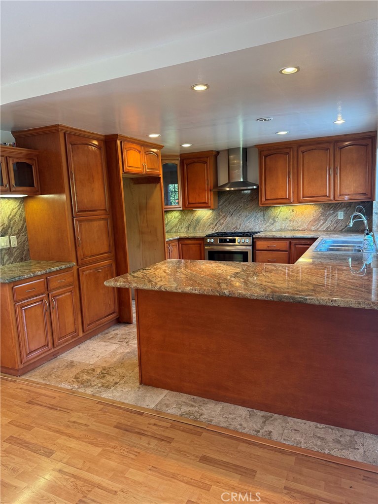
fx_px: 349
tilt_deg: -7.8
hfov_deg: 56.8
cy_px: 252
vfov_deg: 71.6
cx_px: 189
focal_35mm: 24
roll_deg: +2.8
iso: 200
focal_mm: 6.76
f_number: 1.78
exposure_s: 1/60
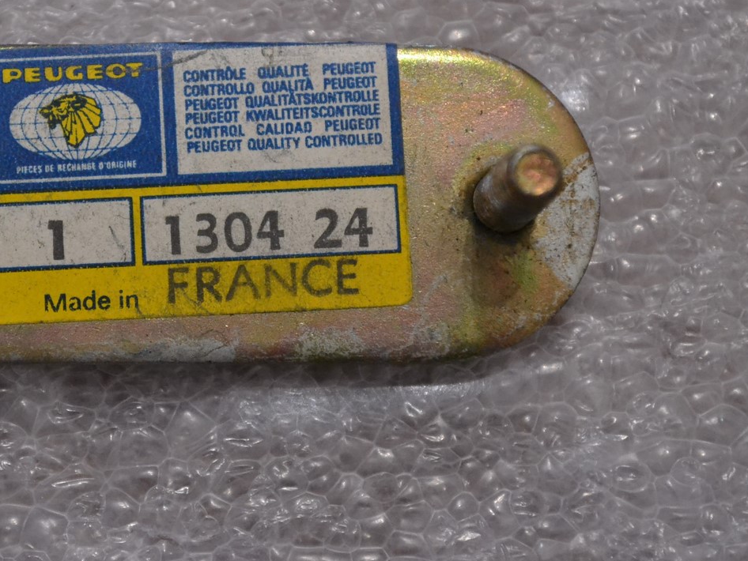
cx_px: 217
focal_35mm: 107
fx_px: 2313
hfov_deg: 18.3
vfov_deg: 13.8
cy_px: 252
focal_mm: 52
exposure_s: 1/40
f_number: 5.6
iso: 3200
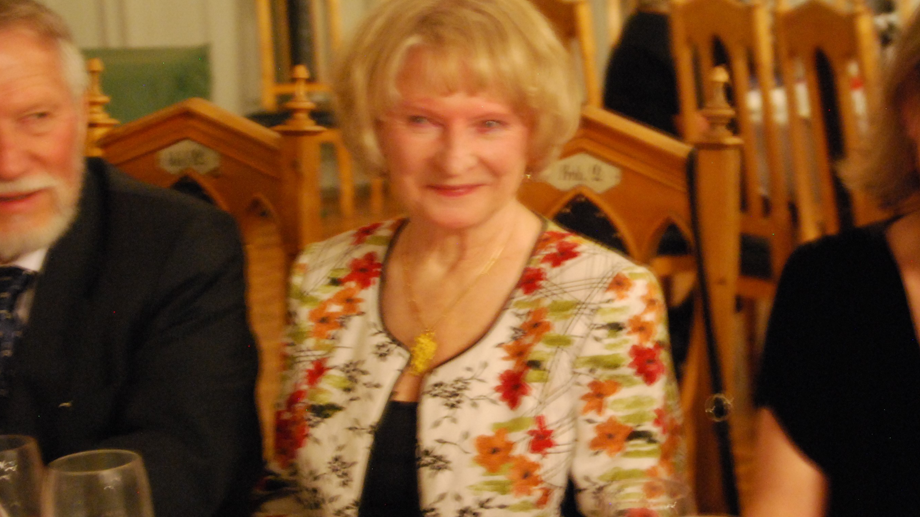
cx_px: 459
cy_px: 227
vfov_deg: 20.0
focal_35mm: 60
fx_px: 1464
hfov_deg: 34.9
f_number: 4.5
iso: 1600
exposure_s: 1/3
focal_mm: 38
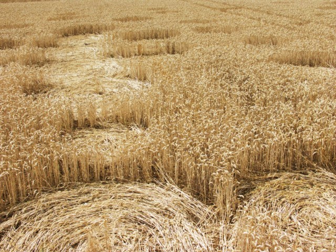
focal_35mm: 38
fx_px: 369
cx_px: 168
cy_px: 126
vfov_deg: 37.7
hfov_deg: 49.0
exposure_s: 1/320
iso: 50
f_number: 5.6
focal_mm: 9.9
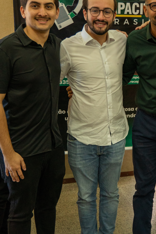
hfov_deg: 19.6
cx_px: 143
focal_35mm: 68
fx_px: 442
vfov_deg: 29.7
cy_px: 116
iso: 1250
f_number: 2.8
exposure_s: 1/125
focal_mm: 24
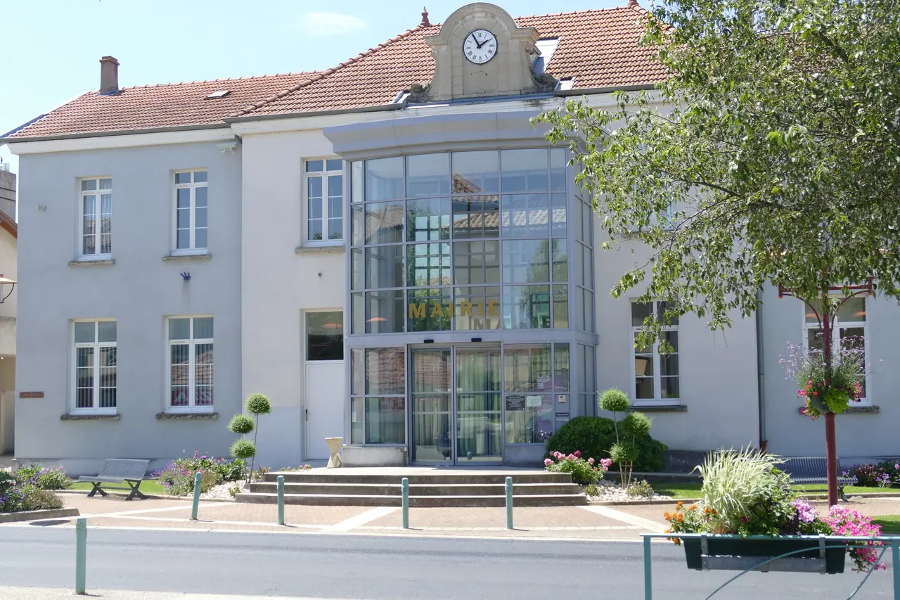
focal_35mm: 53
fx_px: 1325
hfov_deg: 37.5
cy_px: 300
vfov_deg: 25.5
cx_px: 450
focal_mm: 19.47
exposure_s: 1/800
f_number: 3.4
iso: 125
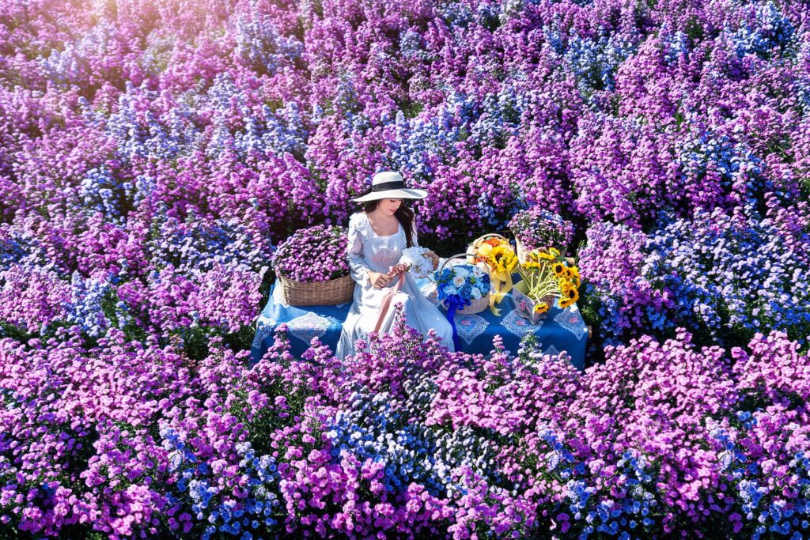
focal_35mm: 35
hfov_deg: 54.4
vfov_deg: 37.9
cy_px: 270
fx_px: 788
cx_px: 405
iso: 100
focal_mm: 35
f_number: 2.8
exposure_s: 1/1600
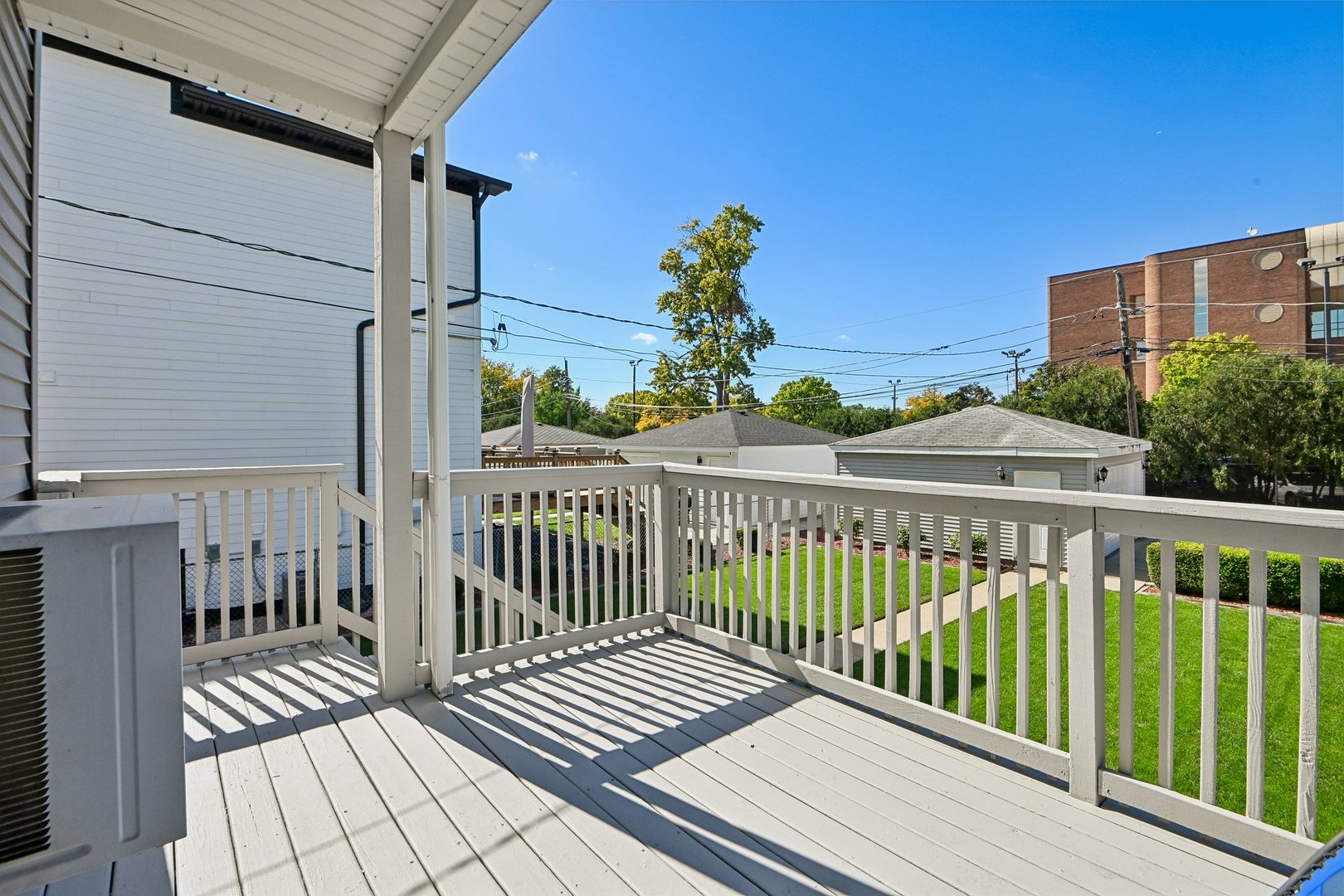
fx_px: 597
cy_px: 448
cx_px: 672
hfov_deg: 96.7
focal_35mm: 16
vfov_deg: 73.7
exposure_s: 1/500
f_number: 13
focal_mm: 16
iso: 400
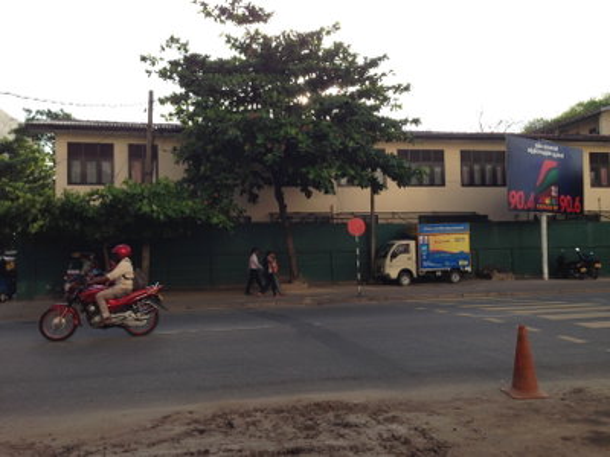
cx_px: 305
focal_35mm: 33
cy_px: 228
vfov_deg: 42.9
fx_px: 582
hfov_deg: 55.4
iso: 50
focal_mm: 4.12
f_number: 2.4
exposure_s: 1/704
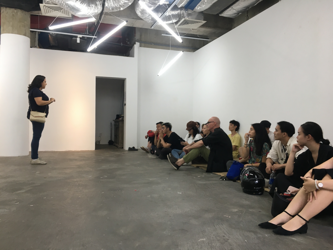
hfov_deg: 61.7
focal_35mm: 29
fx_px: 279
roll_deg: +0.1
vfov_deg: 48.2
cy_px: 125
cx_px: 166
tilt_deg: -1.0
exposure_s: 1/33
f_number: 2.2
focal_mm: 4.15
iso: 80
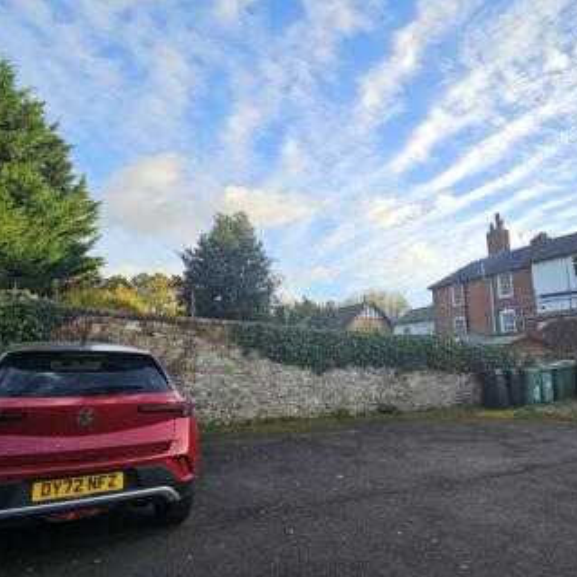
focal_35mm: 21
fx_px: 396
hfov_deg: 71.4
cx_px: 346
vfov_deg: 72.1
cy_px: 307
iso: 50
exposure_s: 1/628
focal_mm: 2.2
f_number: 2.2
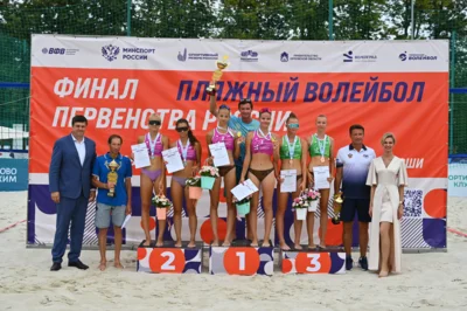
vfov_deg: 21.9
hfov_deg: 32.4
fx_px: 804
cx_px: 234
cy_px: 156
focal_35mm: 62
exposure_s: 1/1600
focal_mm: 62
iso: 125
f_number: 4
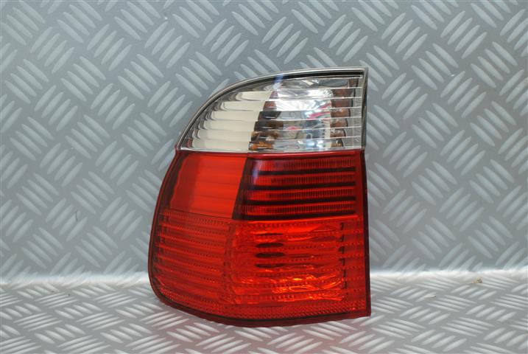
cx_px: 264
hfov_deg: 43.6
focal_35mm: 45
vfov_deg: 29.9
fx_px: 661
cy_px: 177
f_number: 5
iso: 400
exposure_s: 1/15
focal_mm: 30
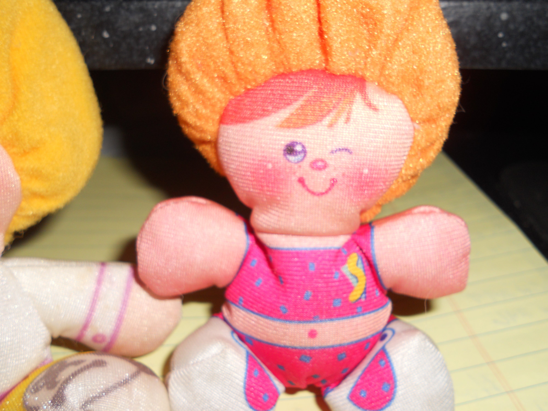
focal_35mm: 32
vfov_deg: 44.2
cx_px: 274
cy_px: 206
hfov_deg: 56.8
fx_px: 507
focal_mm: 5.8
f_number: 8.8
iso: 80
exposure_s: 1/25
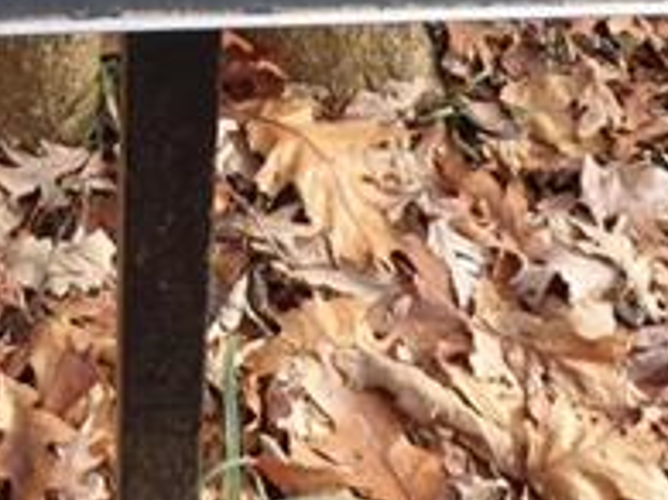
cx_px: 58
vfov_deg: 14.0
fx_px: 1851
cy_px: -346
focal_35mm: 96
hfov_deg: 20.0
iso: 100
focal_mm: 4.3
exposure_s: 1/125
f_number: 3.3
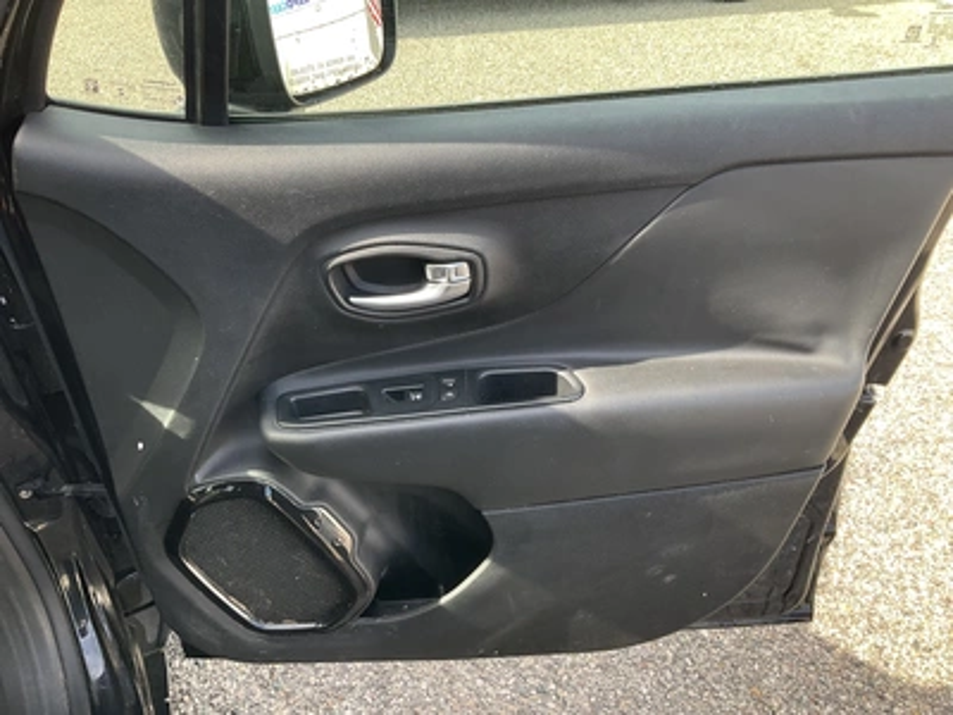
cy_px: 358
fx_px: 798
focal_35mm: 29
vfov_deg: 48.2
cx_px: 476
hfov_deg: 61.7
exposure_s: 1/122
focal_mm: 3
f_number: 1.8
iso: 25
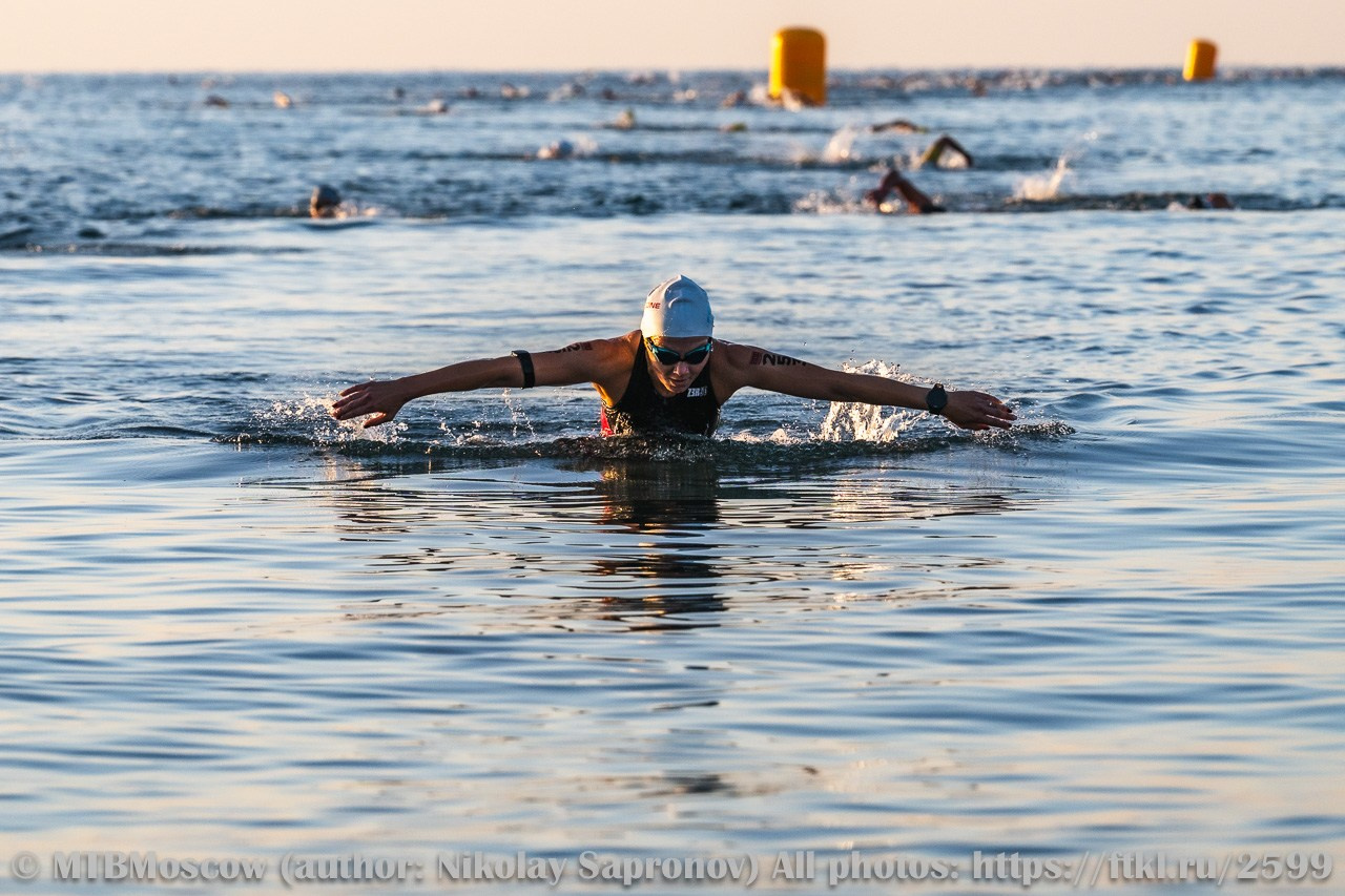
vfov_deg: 5.7
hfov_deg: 8.6
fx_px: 8965
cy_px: 448
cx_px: 672
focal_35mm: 240
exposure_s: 1/1000
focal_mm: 160
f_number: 6.3
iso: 320
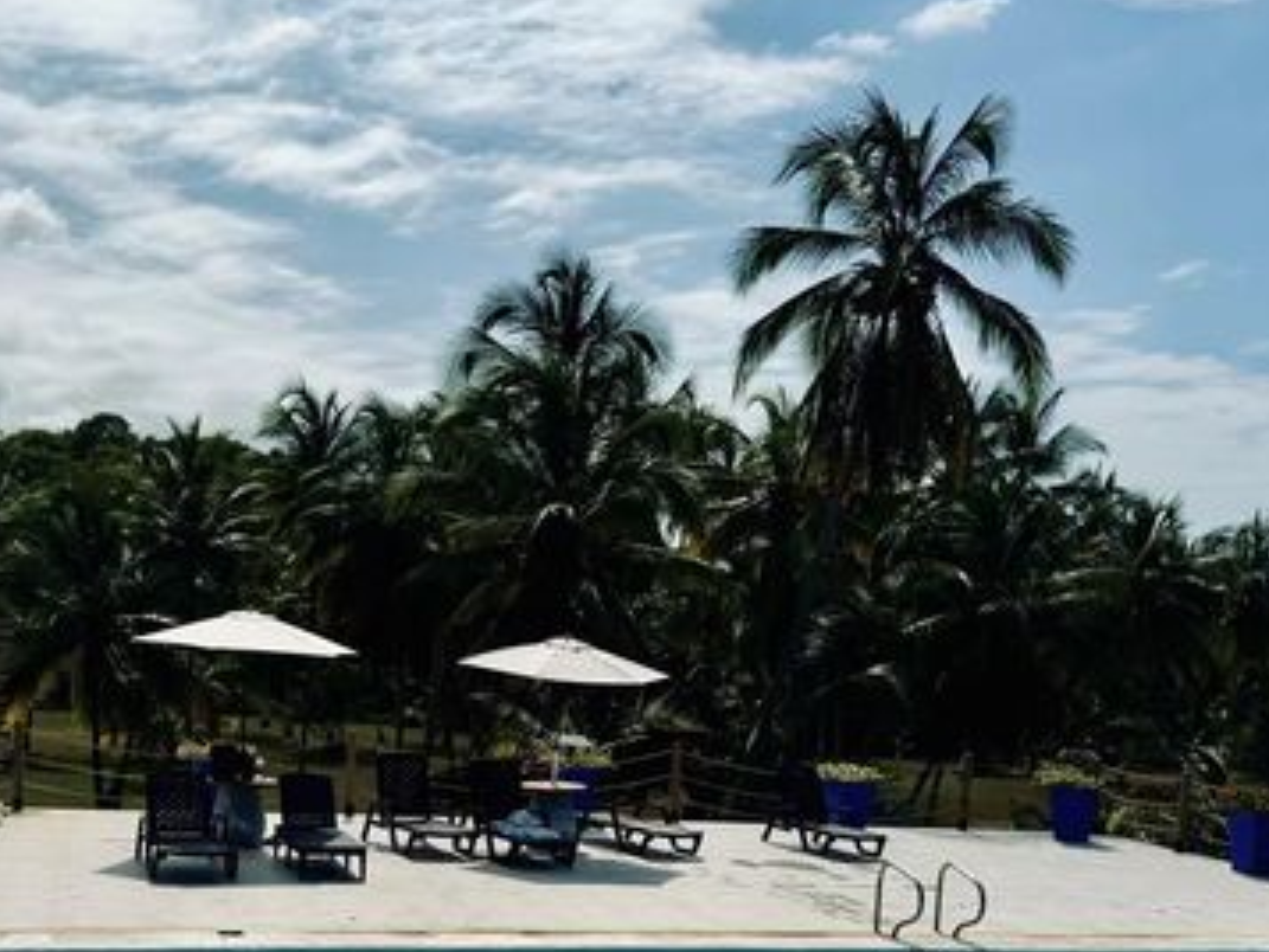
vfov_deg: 32.9
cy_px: 728
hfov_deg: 43.6
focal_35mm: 43
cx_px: 498
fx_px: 1577
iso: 64
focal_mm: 6.76
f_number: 1.78
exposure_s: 1/12346
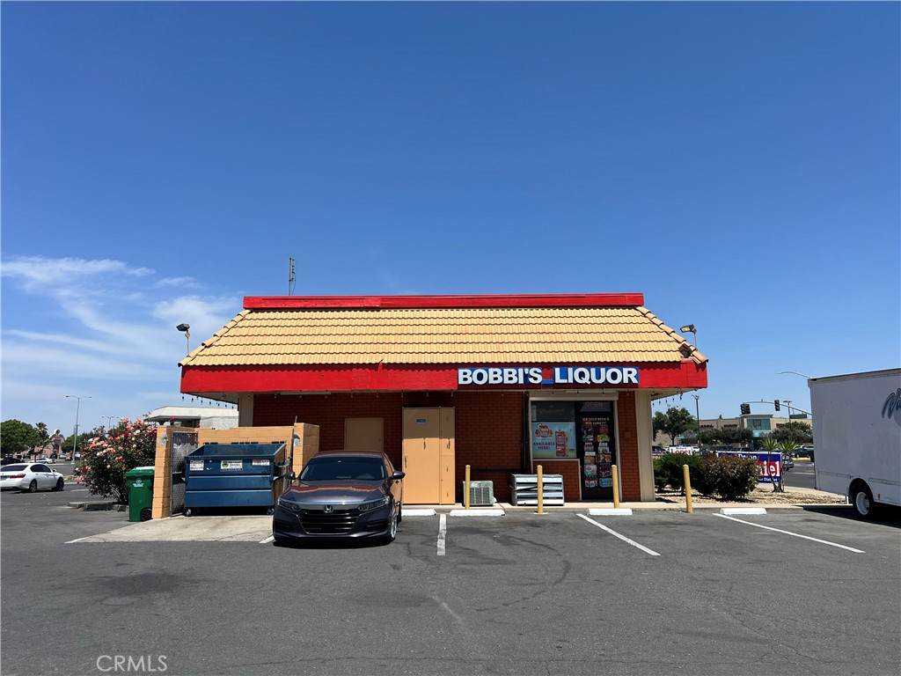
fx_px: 677
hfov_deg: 67.3
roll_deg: +0.9
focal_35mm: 26
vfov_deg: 53.1
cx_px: 450
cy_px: 338
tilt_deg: +9.0
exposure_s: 1/5587
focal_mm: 5.7
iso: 50
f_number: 1.5
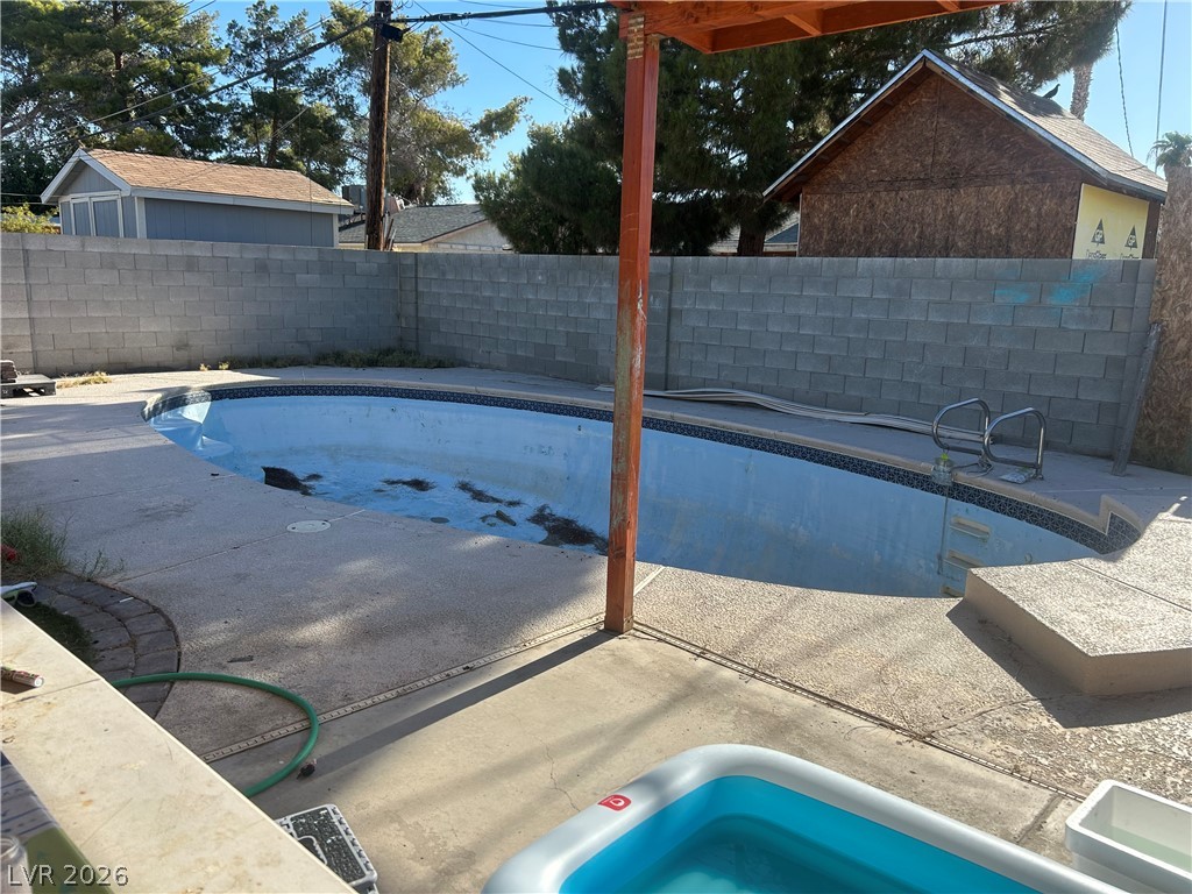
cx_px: 596
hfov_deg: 67.3
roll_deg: -0.3
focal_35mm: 26
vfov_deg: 53.1
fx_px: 895
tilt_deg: -9.4
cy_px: 447
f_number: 1.5
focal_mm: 5.7
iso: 50
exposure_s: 1/2457
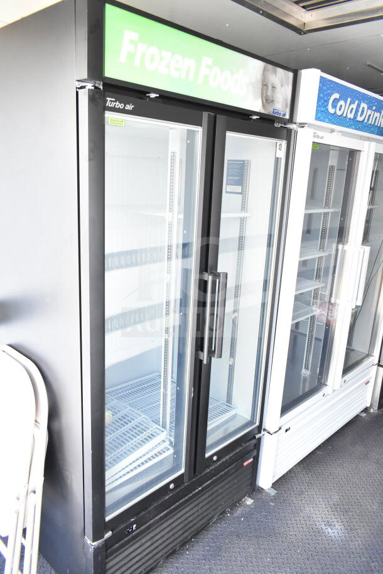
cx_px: 192
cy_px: 287
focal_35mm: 27
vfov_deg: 67.4
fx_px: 431
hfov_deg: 48.0
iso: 1600
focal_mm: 18
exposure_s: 1/80
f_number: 4.5
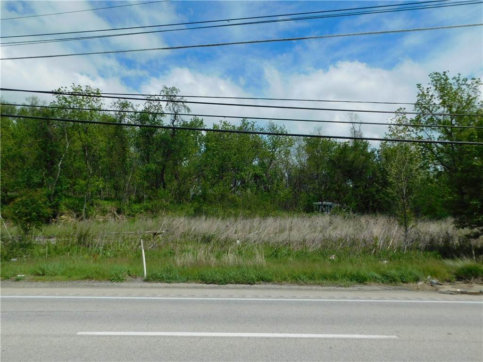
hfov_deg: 63.4
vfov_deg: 49.7
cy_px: 181
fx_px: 391
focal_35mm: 28
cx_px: 242
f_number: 6.4
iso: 125
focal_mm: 4.9
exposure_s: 1/640
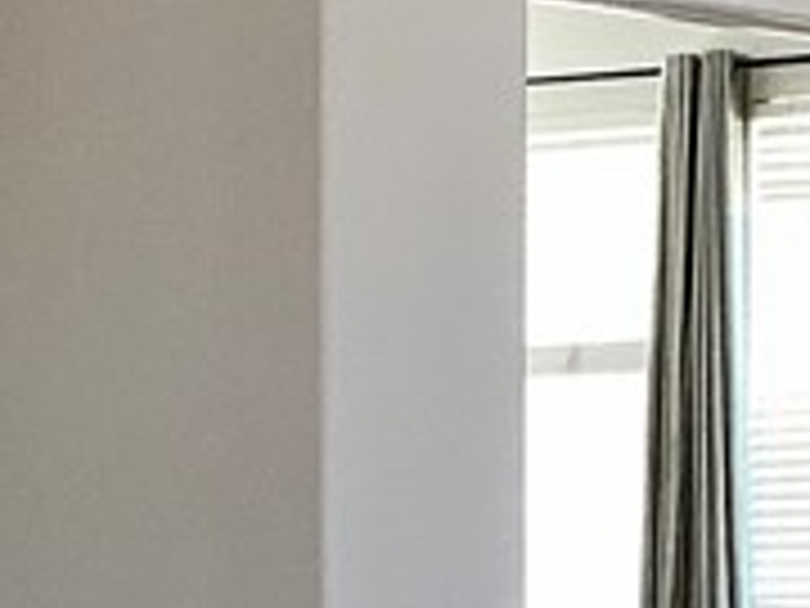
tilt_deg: -8.5
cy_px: 1117
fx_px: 4118
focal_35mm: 176
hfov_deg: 11.2
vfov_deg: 8.1
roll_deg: -1.5
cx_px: 567
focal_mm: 3.3
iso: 80
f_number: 2.4
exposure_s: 1/60
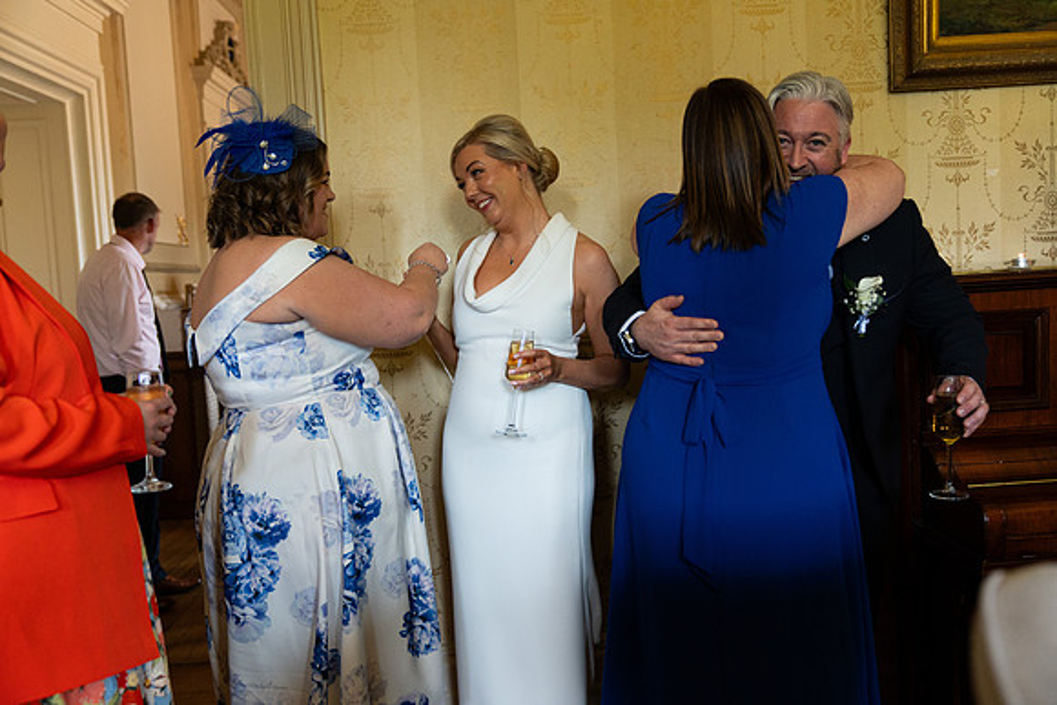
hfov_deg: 58.7
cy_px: 352
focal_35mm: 32
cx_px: 528
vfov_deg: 41.1
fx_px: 940
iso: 2000
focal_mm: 32
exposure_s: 1/160
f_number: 2.8
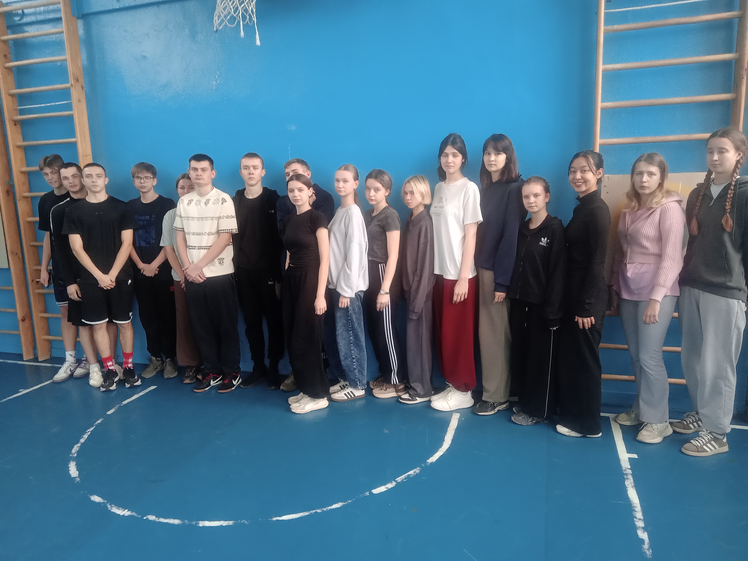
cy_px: 280
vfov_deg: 54.9
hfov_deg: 69.4
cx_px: 374
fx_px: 540
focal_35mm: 25
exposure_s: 1/33.3
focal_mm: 3.42
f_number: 2.8
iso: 200
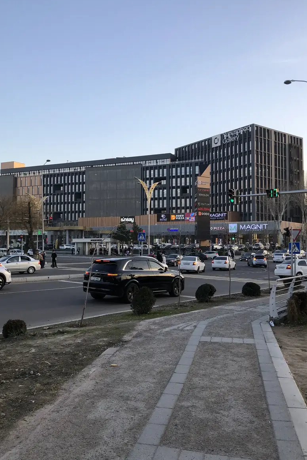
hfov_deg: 43.6
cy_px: 229
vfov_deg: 61.9
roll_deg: +0.0
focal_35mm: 30
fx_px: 384
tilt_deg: +3.1
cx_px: 159
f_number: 1.8
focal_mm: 4
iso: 20
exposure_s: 1/220
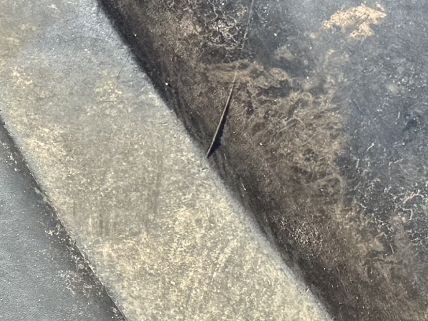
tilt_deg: -23.1
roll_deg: -2.0
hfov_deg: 11.8
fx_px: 1916
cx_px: -336
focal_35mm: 155
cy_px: 569
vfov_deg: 9.2
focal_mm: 6.76
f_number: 1.78
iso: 80
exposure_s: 1/1767
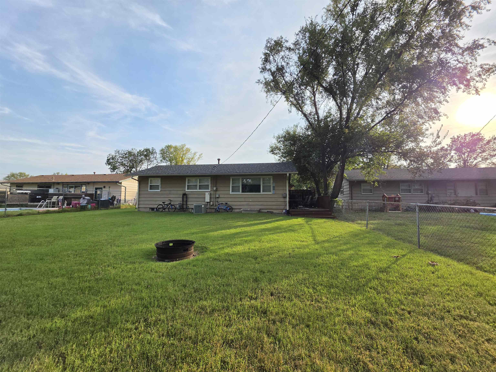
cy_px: 186
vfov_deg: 89.9
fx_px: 186
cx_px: 248
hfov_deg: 106.2
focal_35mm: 13
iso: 32
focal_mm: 2.2
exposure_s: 1/1525
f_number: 1.9
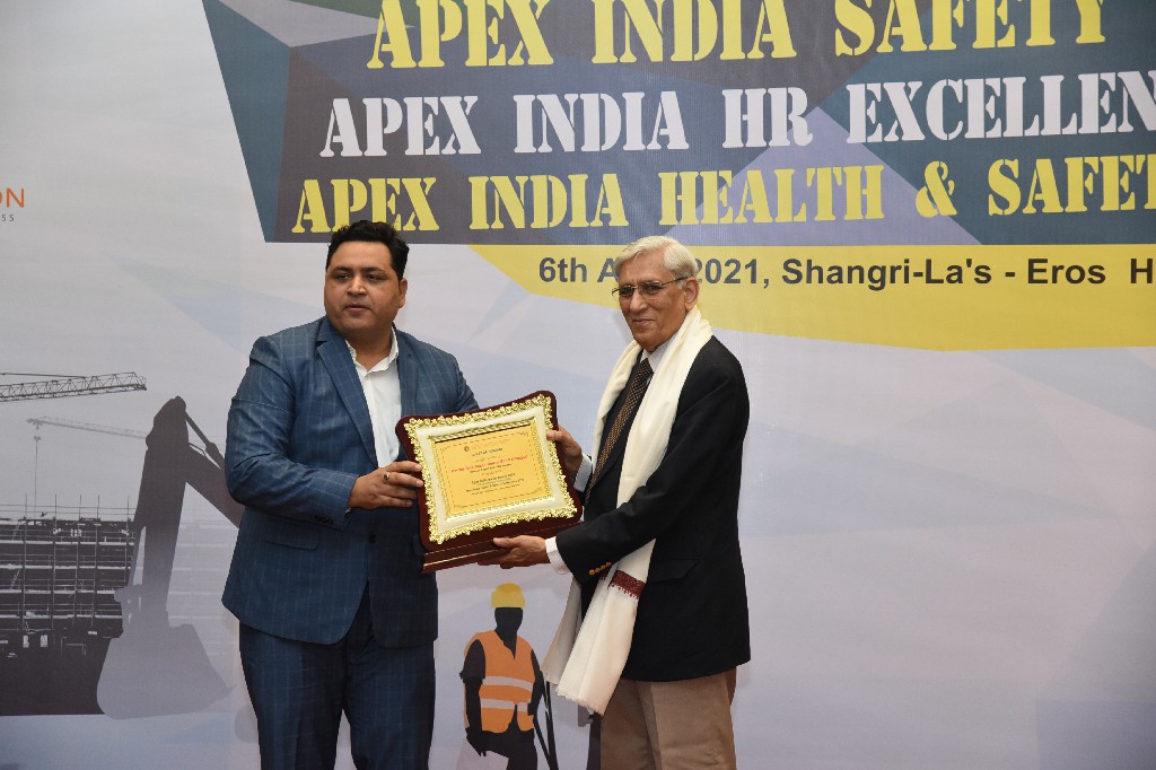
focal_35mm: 82
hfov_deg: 24.8
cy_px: 385
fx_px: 2632
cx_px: 578
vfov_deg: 16.6
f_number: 5.6
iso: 2500
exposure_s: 1/80
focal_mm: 82
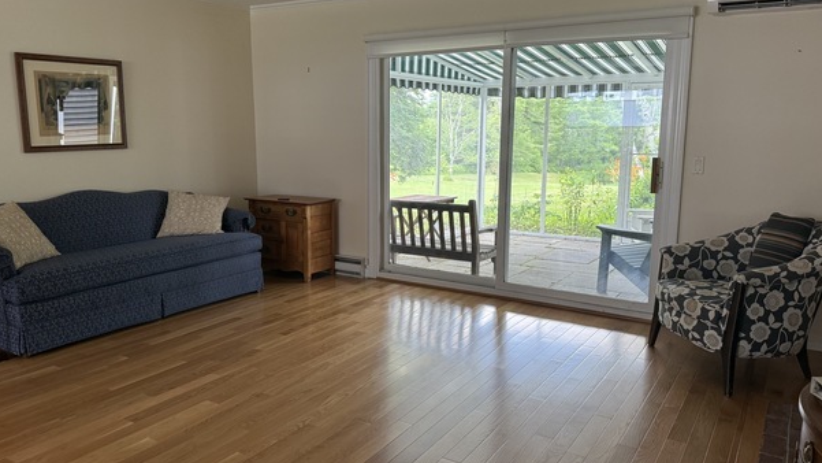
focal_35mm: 29
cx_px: 406
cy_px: 230
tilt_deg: -9.0
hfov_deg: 66.1
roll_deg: -0.4
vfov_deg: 40.2
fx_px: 632
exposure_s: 1/103
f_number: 1.78
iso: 200
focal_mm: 6.76
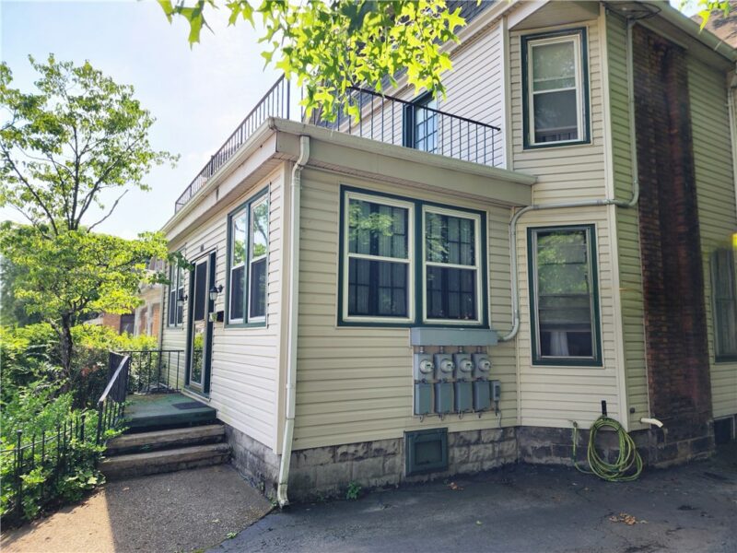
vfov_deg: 58.9
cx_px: 368
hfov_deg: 73.9
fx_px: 490
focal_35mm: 23
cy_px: 276
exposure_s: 1/294
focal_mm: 6.4
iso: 12
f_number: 1.8
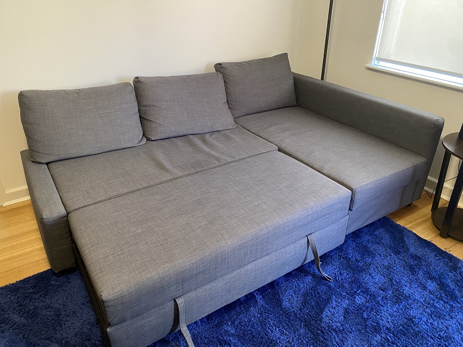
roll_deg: -0.3
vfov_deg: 53.1
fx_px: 348
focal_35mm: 26
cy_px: 174
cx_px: 232
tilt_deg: -29.8
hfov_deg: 67.3
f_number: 1.8
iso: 250
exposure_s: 1/50
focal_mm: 4.25
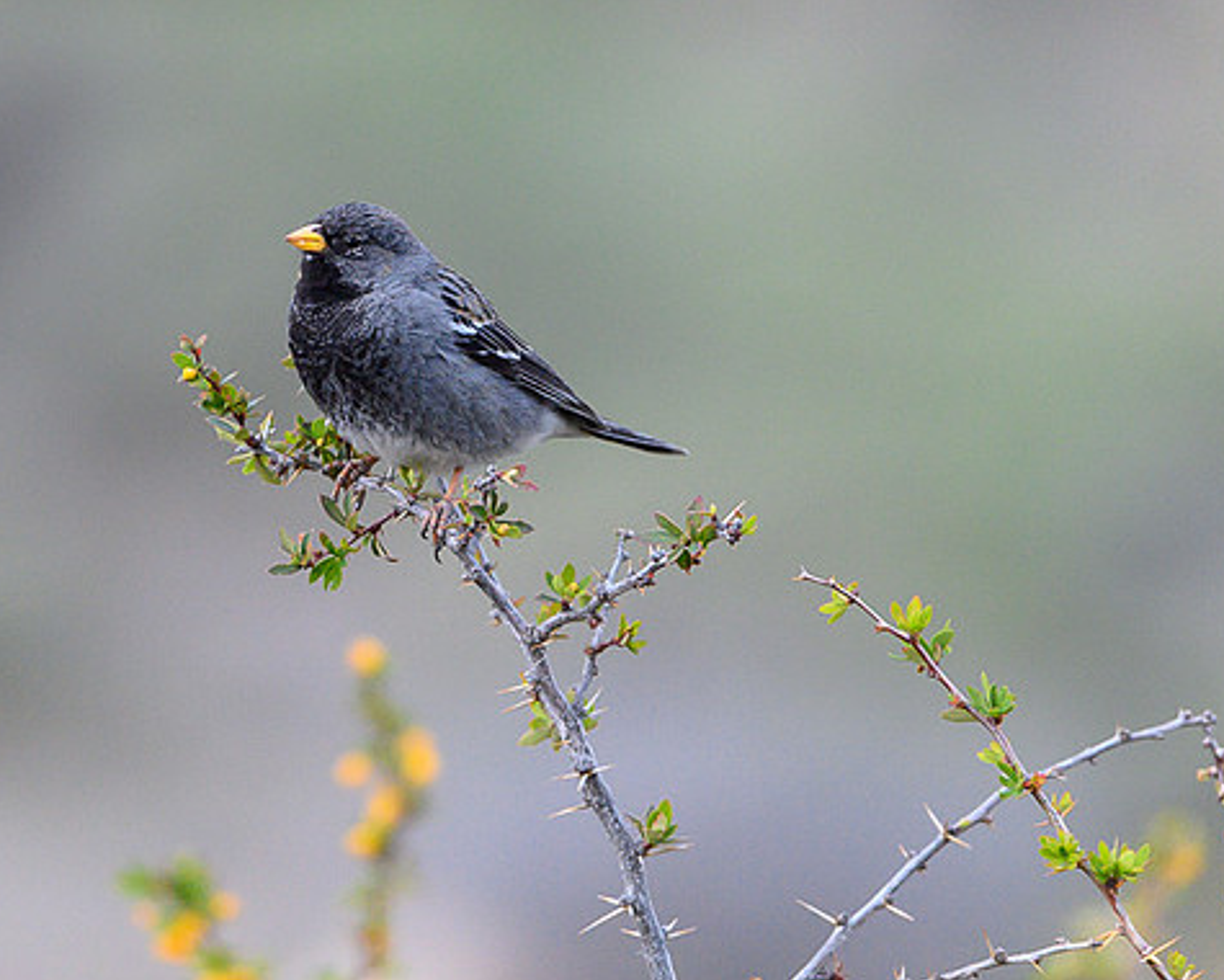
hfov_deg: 1.8
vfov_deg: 1.4
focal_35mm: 1093
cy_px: 32
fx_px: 39595
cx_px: 245
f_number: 4
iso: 2000
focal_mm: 500
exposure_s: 1/800
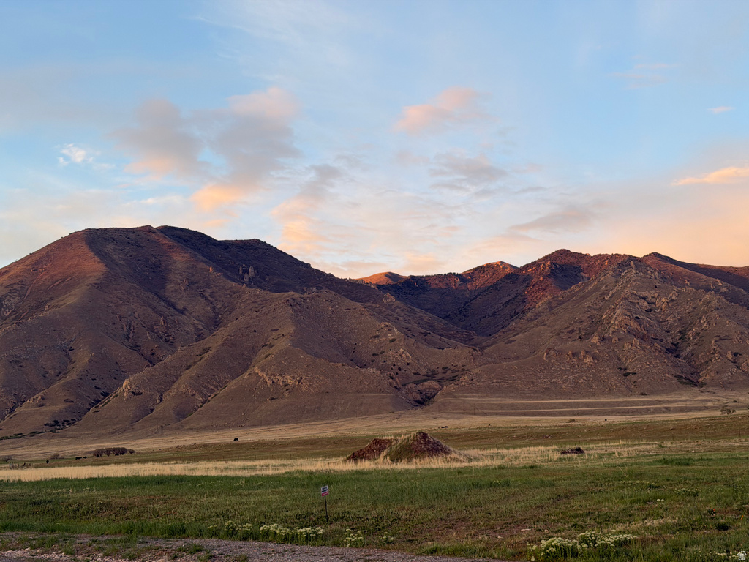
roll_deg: +1.2
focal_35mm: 48
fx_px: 1039
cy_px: 281
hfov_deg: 39.7
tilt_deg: +7.8
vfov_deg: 30.3
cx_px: 374
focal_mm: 6.76
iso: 50
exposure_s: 1/201
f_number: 1.78
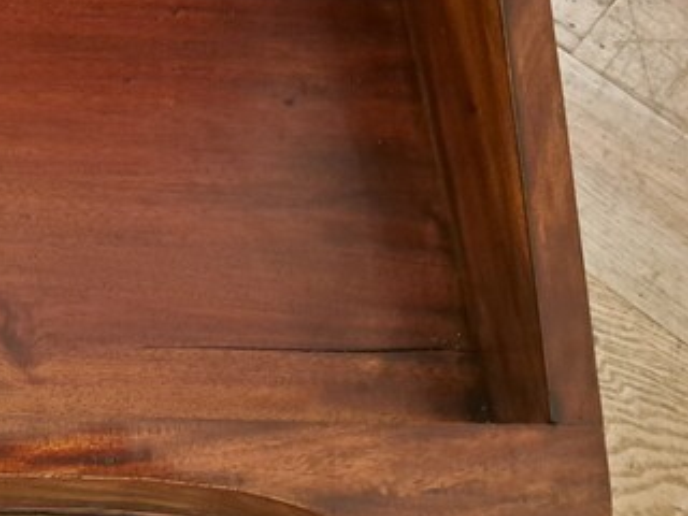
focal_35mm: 60
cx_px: -138
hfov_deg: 28.1
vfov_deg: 24.2
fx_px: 1193
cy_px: 135
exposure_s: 1/20
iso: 1000
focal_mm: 5.23
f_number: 1.8
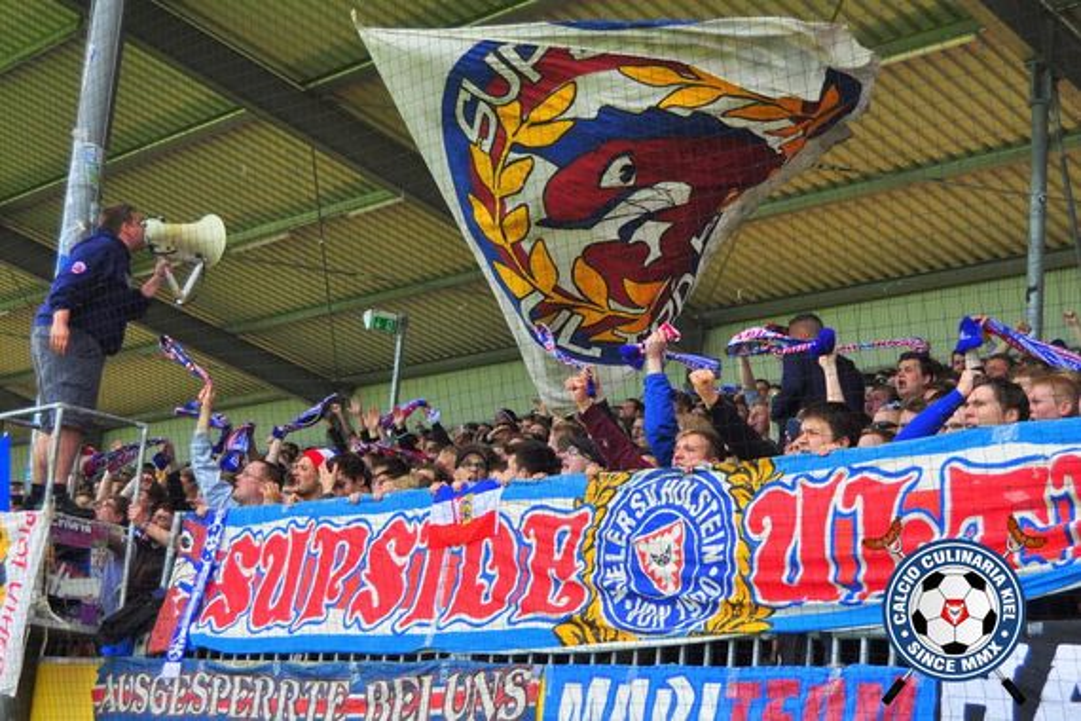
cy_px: 360
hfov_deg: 41.1
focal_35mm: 48
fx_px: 1441
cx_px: 540
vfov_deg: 28.1
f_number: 4.5
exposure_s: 1/1000
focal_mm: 32
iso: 500
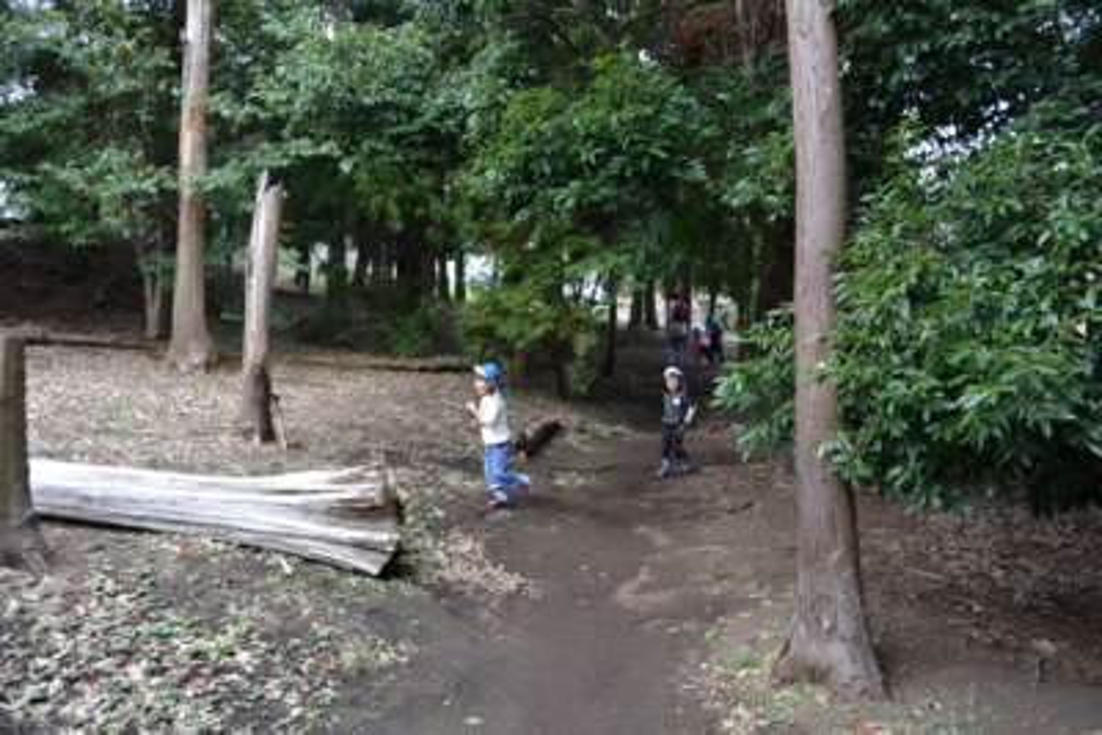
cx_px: 551
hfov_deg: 67.4
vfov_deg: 48.0
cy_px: 368
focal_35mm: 27
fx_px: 827
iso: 400
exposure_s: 1/80
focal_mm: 18
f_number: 4.5
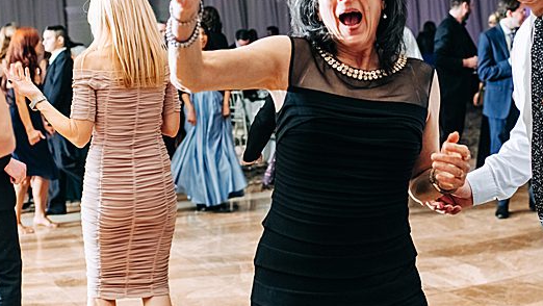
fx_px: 951
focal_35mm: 66
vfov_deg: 18.1
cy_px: 69
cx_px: 343
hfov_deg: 31.7
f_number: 2.8
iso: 800
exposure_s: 1/160
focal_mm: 35
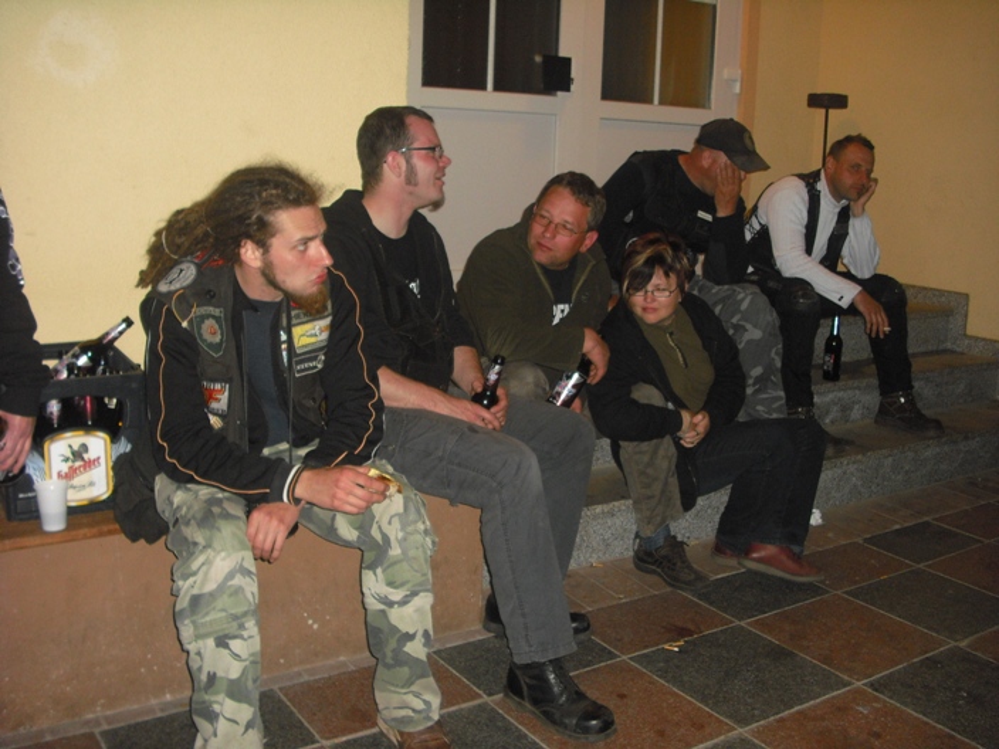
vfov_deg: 37.7
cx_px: 500
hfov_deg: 49.0
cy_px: 374
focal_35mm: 38
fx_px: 1097
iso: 200
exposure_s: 1/60
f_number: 2.8
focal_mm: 6.2
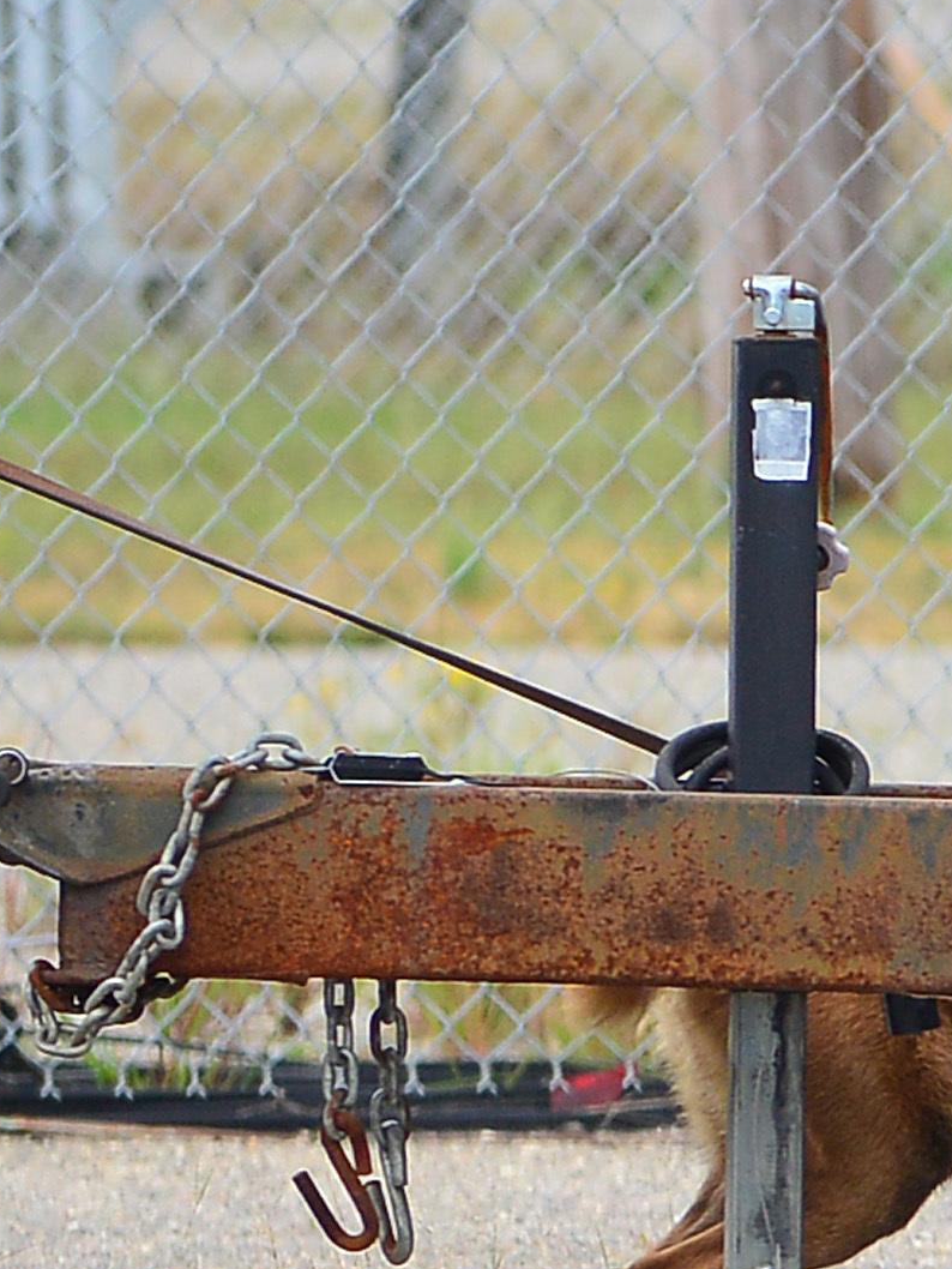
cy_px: 77
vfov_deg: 2.0
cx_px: 2044
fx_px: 36764
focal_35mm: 1003
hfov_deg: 1.5
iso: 500
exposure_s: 1/1000
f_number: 3.2
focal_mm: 200
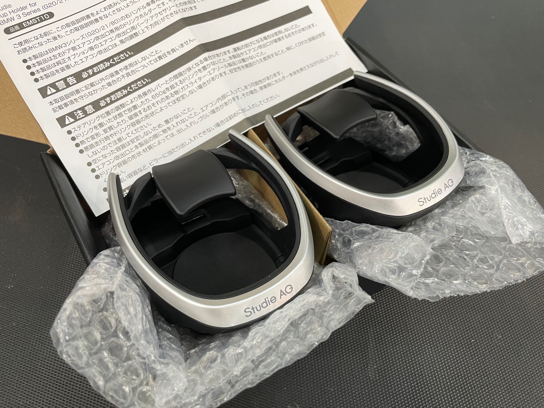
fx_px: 409
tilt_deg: -56.2
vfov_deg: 53.1
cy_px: 204
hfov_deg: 67.3
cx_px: 272
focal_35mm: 26
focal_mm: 4.2
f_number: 1.6
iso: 100
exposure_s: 1/60
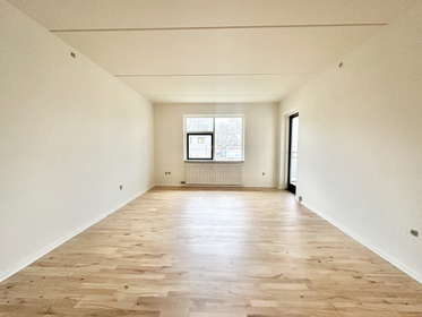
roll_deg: +0.1
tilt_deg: -3.6
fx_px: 171
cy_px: 158
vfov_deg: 85.7
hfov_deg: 102.0
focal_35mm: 14
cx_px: 211
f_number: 2.2
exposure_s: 1/50
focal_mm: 2.22
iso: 250
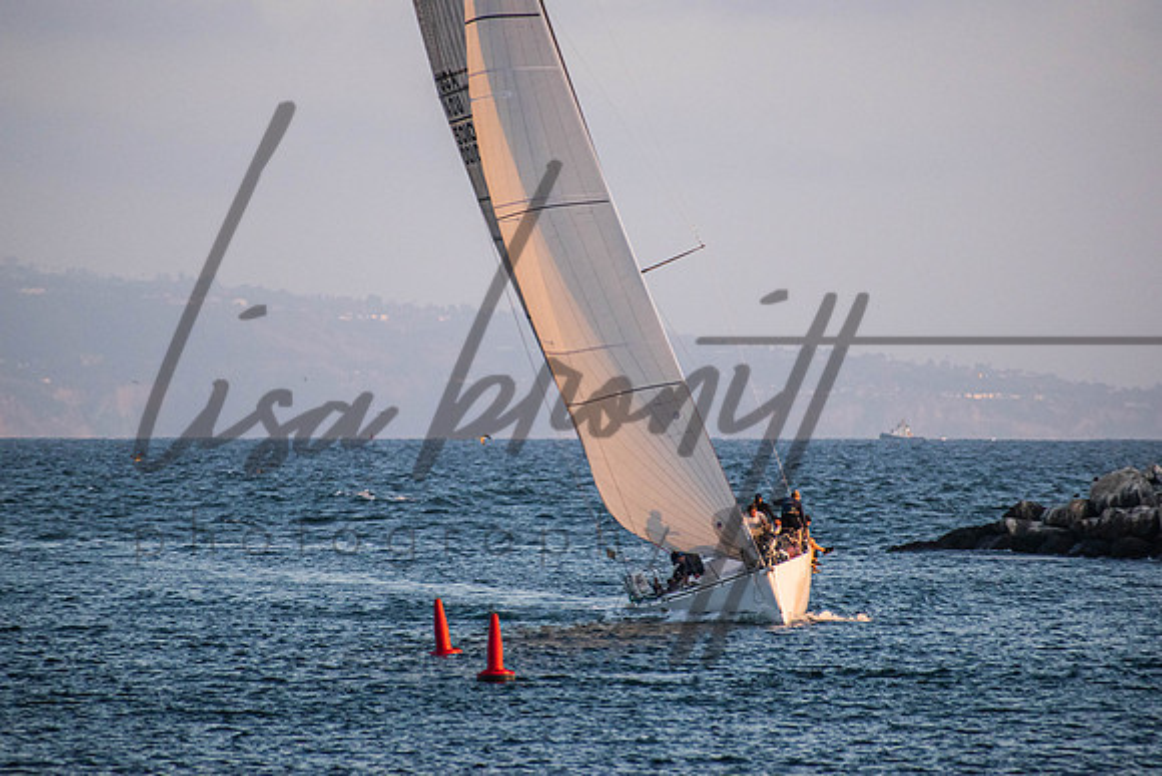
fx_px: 14528
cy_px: 388
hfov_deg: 4.6
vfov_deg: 3.1
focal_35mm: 450
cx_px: 581
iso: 1600
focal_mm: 300
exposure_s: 1/160
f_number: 8
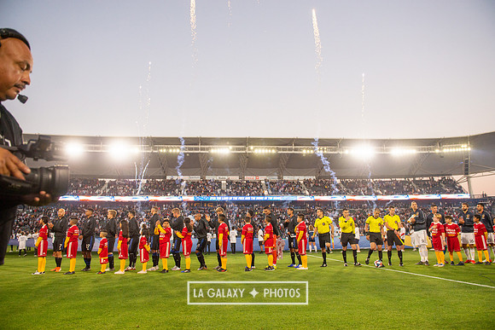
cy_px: 165
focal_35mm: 24
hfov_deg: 73.7
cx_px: 248
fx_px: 330
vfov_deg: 53.2
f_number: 4
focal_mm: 24
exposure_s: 1/1000
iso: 640
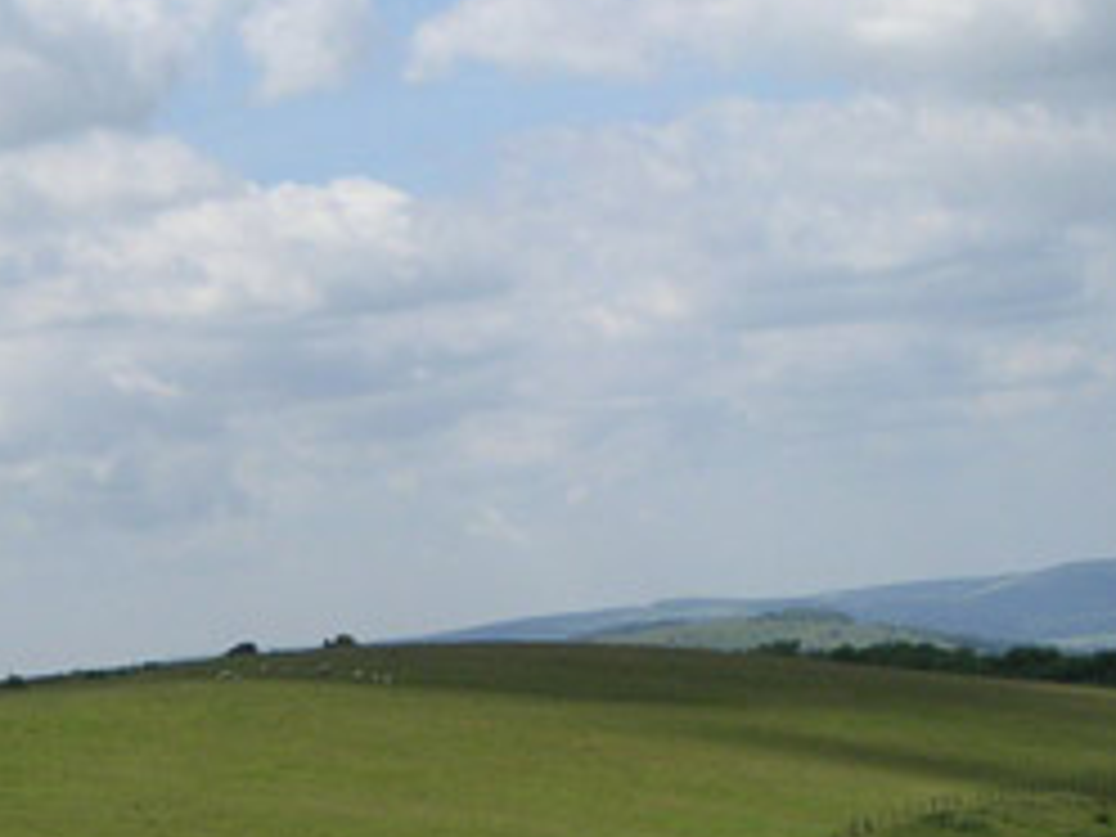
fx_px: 4642
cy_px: 774
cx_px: 158
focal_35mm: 144
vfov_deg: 10.2
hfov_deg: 13.6
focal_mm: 8.5
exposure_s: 1/250
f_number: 6.7
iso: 50
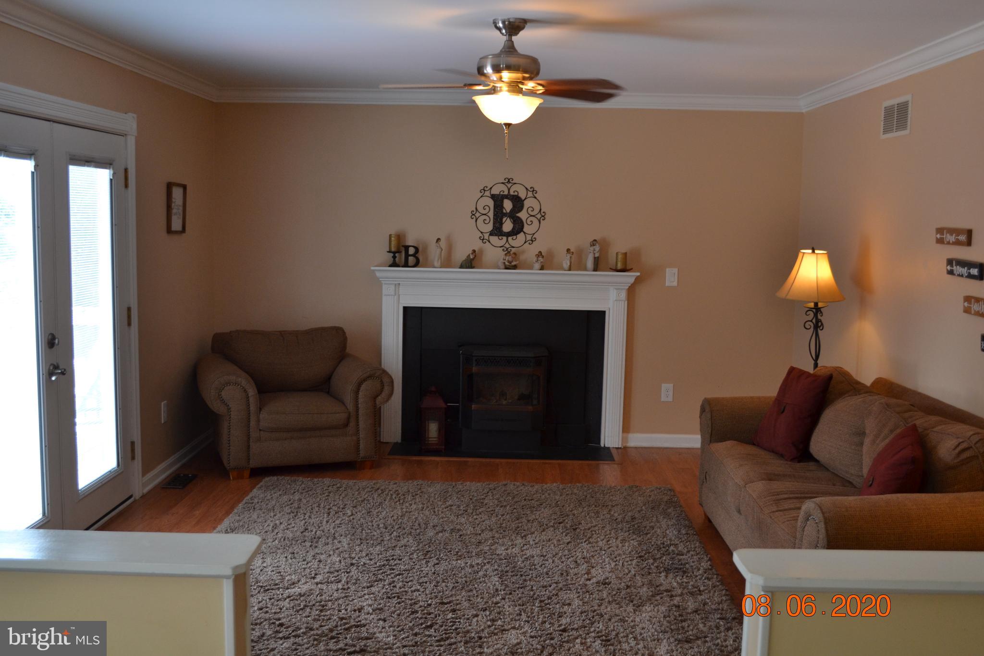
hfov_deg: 53.1
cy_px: 328
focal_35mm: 36
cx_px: 492
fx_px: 984
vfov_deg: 36.9
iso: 450
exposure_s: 1/60
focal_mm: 24
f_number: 4
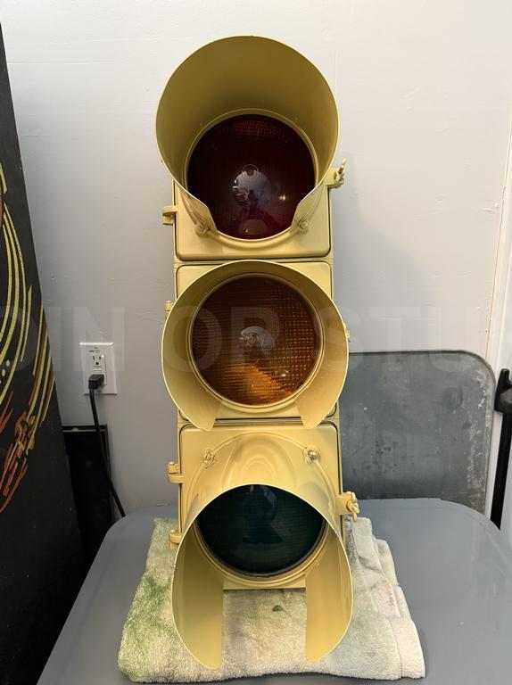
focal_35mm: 24
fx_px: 474
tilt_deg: -14.5
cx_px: 256
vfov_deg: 71.7
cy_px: 342
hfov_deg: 56.7
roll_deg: +0.5
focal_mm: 6.76
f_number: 1.78
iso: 800
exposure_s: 1/60
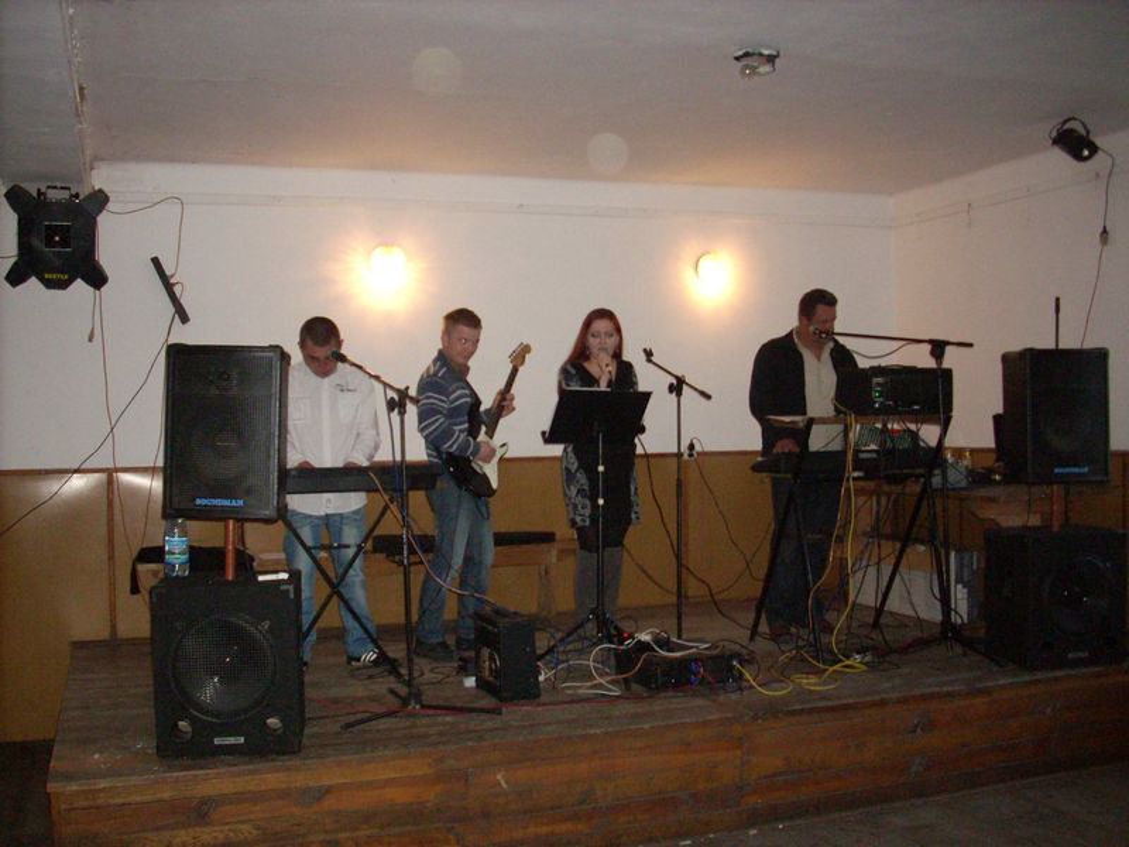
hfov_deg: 50.1
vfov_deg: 38.7
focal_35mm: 37
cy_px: 424
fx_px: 1207
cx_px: 564
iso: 400
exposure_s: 1/60
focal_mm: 6.2
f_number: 2.8
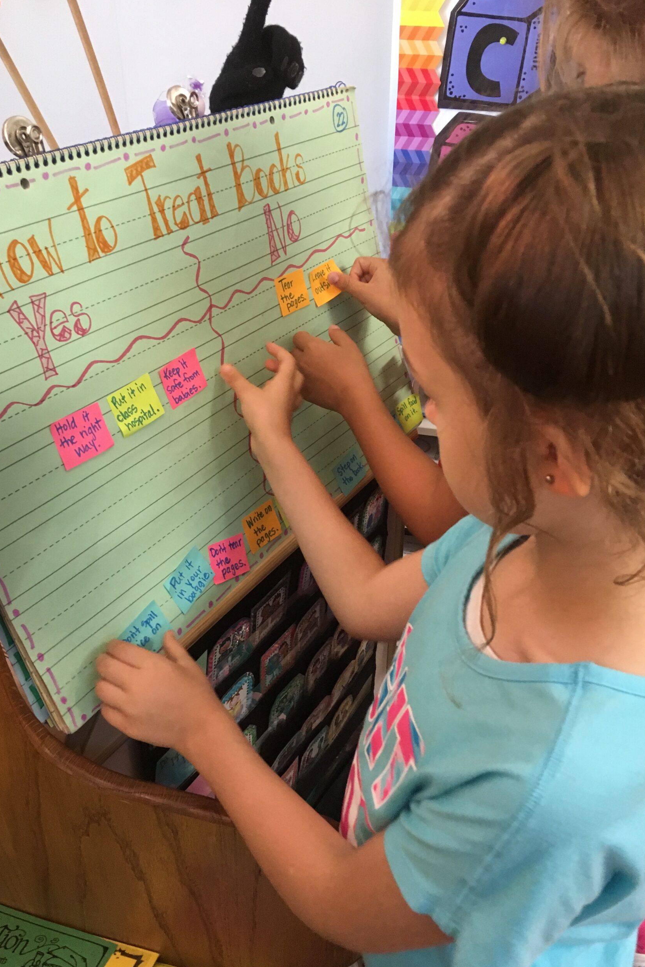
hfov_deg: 42.3
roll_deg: -0.5
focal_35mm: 31
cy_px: 494
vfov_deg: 60.3
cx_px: 346
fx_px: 833
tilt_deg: -32.3
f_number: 2.2
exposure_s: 1/30
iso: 200
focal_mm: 4.15
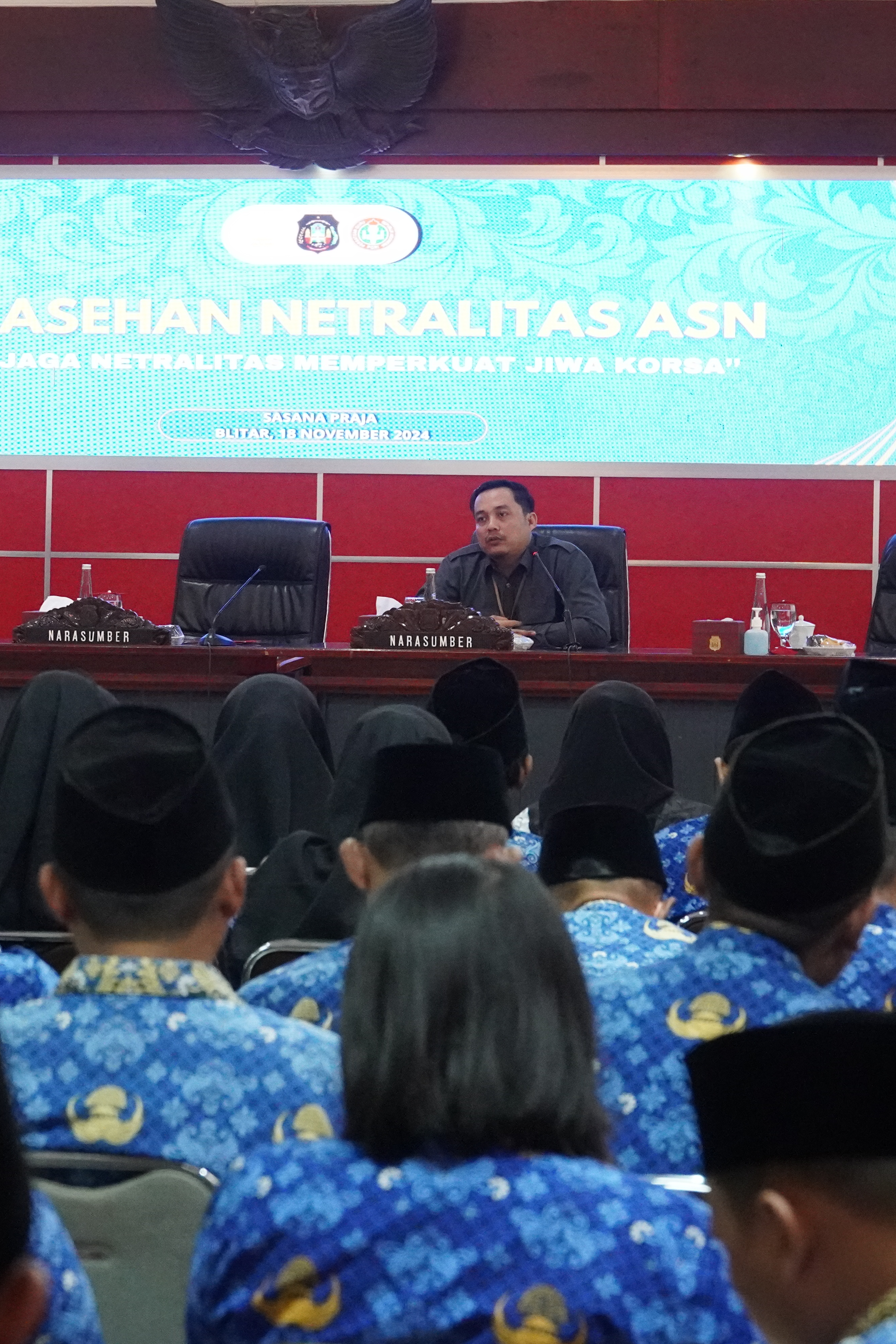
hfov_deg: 10.0
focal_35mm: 138
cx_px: 301
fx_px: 5142
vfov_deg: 14.9
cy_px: 674
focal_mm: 61
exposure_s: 1/100
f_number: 5.6
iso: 6400
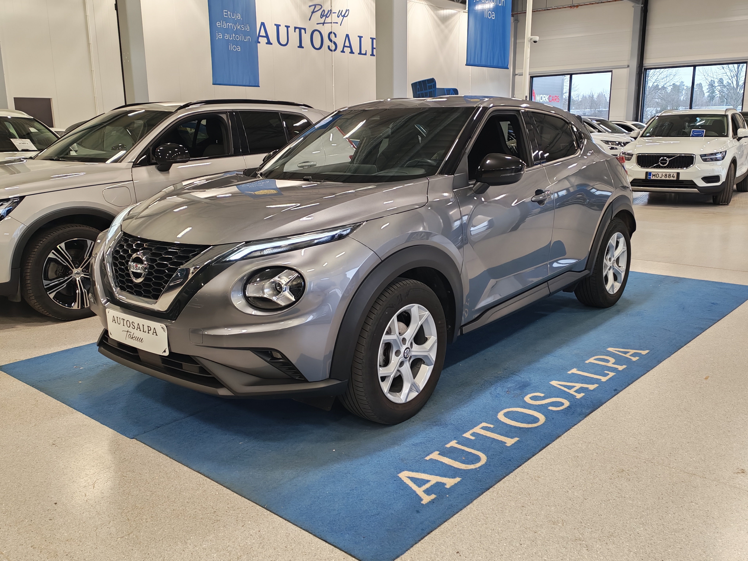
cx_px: 374
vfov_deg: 42.9
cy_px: 280
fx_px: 713
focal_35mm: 33
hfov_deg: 55.4
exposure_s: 1/100
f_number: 1.9
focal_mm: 6.12
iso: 200
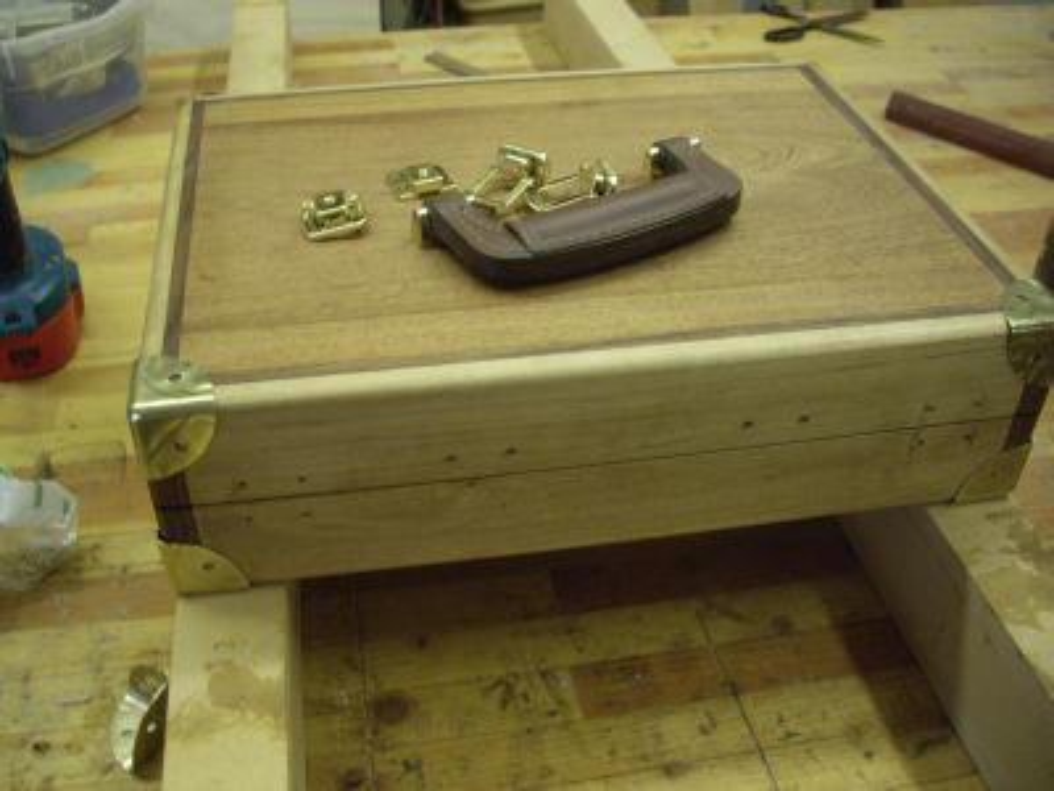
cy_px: 396
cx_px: 527
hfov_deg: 49.0
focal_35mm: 38
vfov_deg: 37.7
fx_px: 1157
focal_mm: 7.9
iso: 200
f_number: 2.8
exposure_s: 1/50
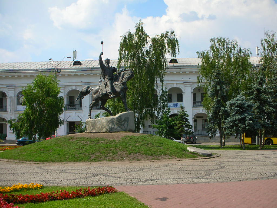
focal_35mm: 53
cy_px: 104
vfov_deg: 27.5
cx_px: 138
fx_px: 424
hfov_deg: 36.2
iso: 50
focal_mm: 8.8
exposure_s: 1/90.6
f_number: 10.5
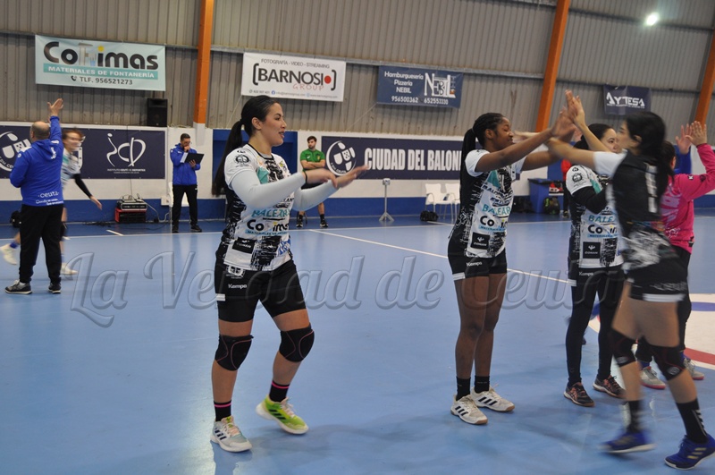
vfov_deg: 34.1
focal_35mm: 39
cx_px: 358
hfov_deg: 49.6
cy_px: 238
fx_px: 773
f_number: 4
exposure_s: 1/60
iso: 720
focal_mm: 26
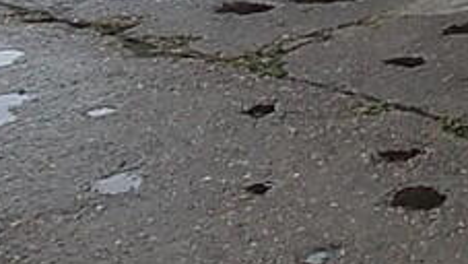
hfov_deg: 15.0
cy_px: -369
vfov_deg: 9.5
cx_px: 965
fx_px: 1403
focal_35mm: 113
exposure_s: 1/160
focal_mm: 4
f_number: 3.1
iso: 80
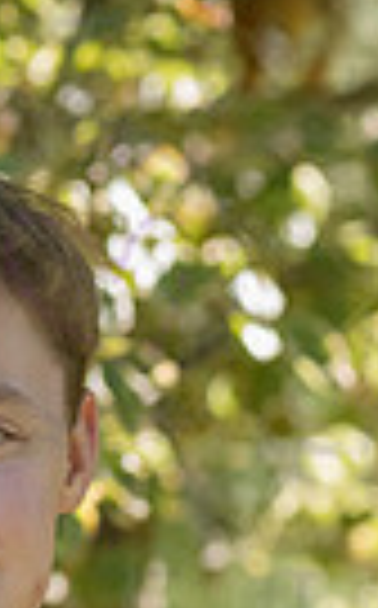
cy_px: 844
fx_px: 9062
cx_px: 122
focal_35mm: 548
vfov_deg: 3.8
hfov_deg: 2.4
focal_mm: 125
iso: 800
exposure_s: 1/800
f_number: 5
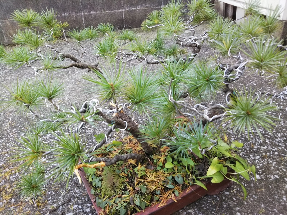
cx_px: 144
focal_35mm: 30
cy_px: 108
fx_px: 249
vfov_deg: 46.8
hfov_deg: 60.0
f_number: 2.2
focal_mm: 4
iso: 32
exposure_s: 1/60
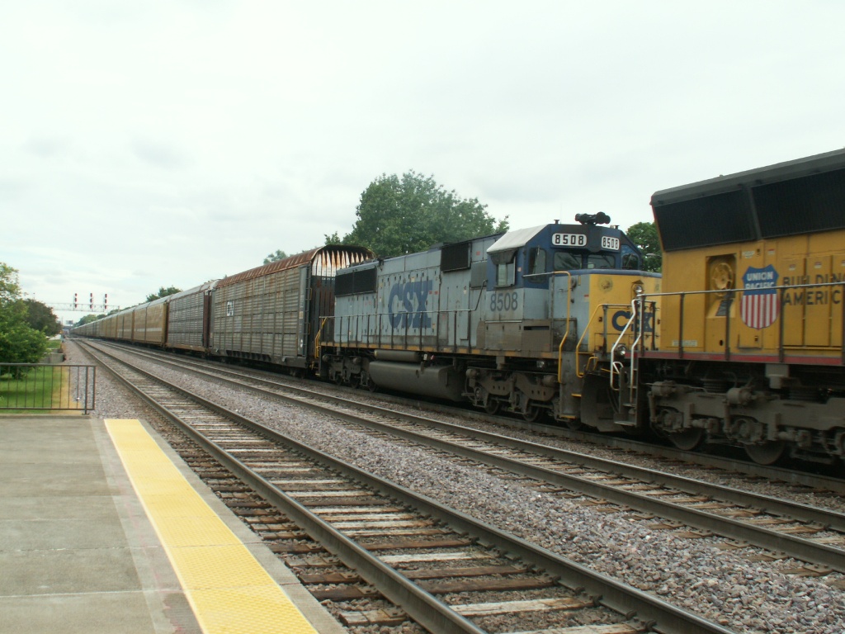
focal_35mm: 38
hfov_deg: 49.0
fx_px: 928
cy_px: 317
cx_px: 422
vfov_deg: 37.7
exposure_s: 1/250
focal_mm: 6.29
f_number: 5
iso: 50
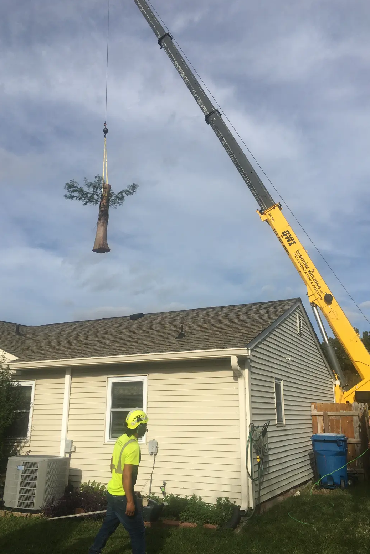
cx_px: 193
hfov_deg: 42.3
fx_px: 478
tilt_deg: +17.3
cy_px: 276
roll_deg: -0.2
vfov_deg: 60.3
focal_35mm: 31
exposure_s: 1/2653
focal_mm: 4.15
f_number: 2.2
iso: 25
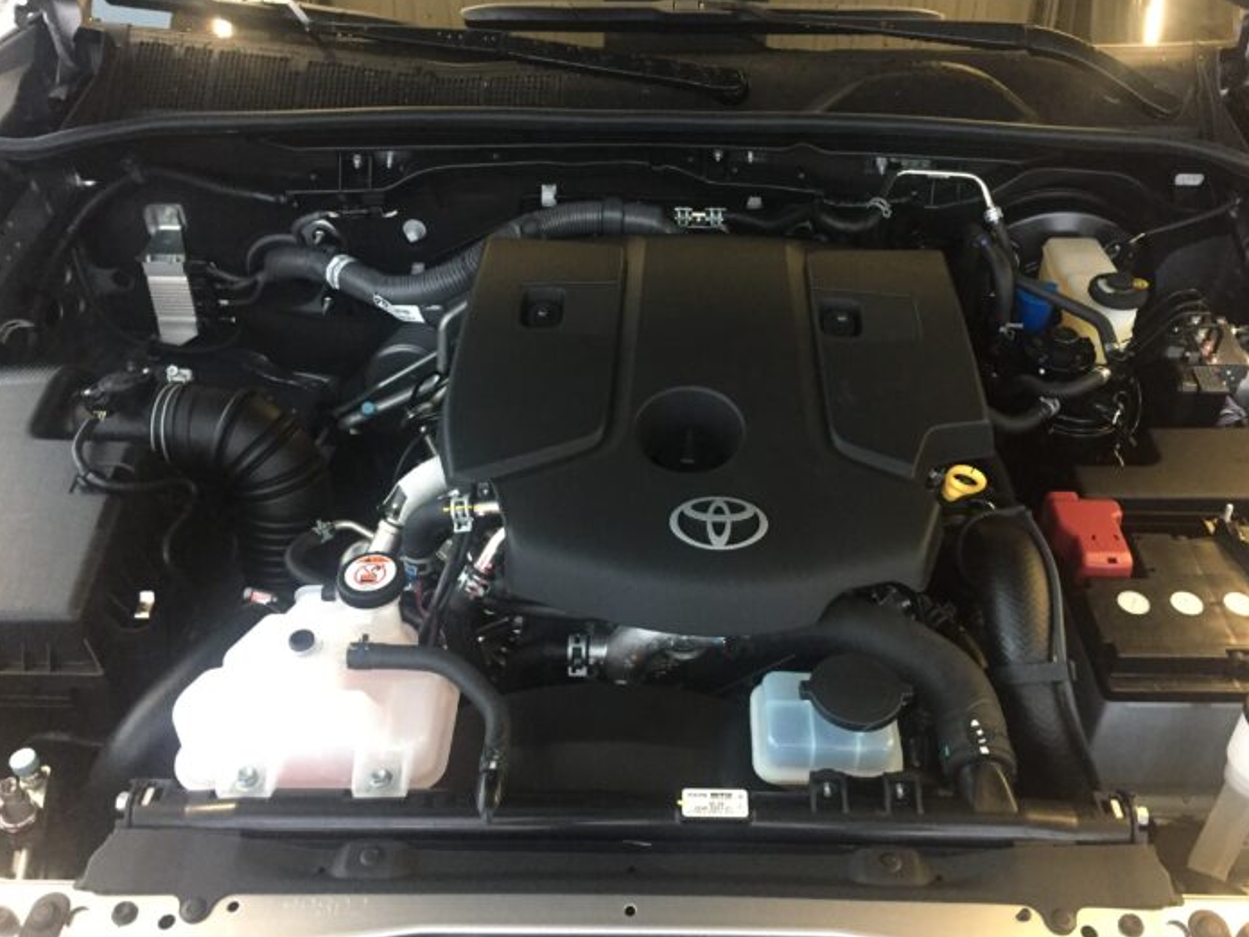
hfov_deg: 56.7
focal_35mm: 32
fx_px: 1155
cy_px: 434
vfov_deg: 44.1
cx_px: 680
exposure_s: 1/17
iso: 250
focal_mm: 4.15
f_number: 2.2
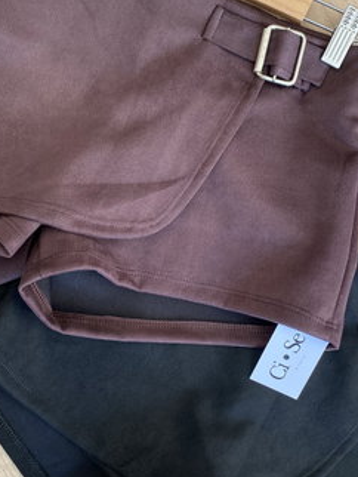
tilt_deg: -84.9
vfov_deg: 43.7
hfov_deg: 33.6
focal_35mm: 43
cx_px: 204
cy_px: 273
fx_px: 592
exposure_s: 1/121
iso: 100
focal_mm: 4.25
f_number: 1.8
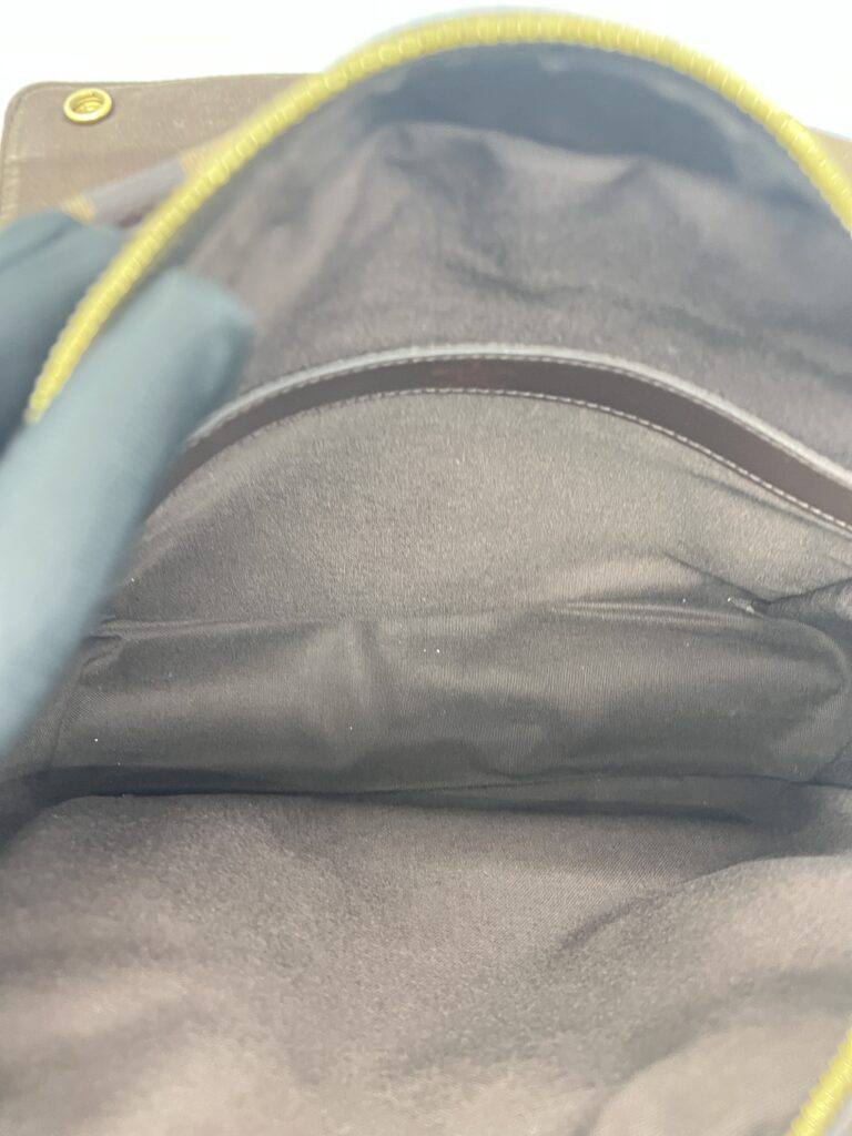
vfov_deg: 67.3
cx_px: 426
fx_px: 853
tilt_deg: -71.2
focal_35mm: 26
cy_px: 568
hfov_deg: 53.1
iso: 400
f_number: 1.5
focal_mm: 5.7
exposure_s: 1/50
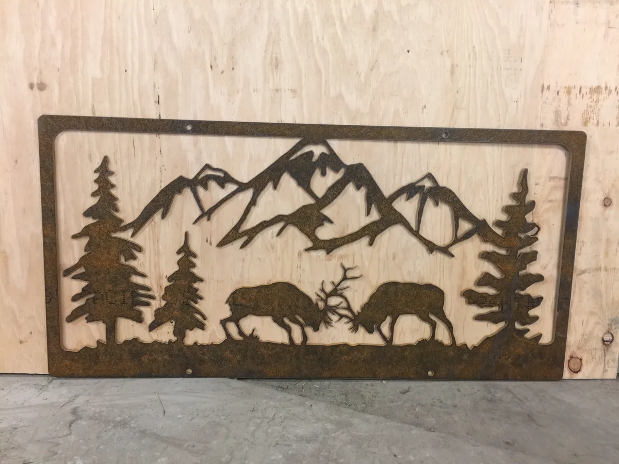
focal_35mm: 29
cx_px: 310
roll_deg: -2.1
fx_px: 519
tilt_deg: -16.5
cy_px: 232
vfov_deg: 48.2
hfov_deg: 61.7
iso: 80
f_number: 2.2
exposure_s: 1/15
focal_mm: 4.15
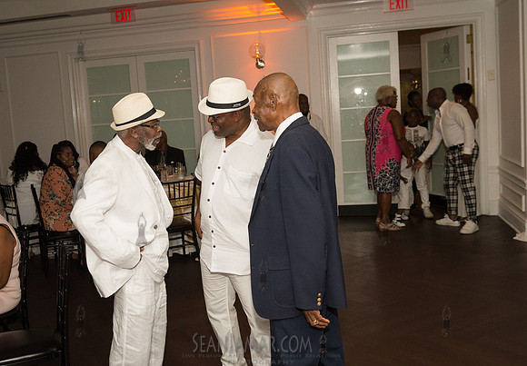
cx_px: 225
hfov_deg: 48.2
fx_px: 586
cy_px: 175
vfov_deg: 34.7
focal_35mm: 40
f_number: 4
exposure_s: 1/400
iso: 2500
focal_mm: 32
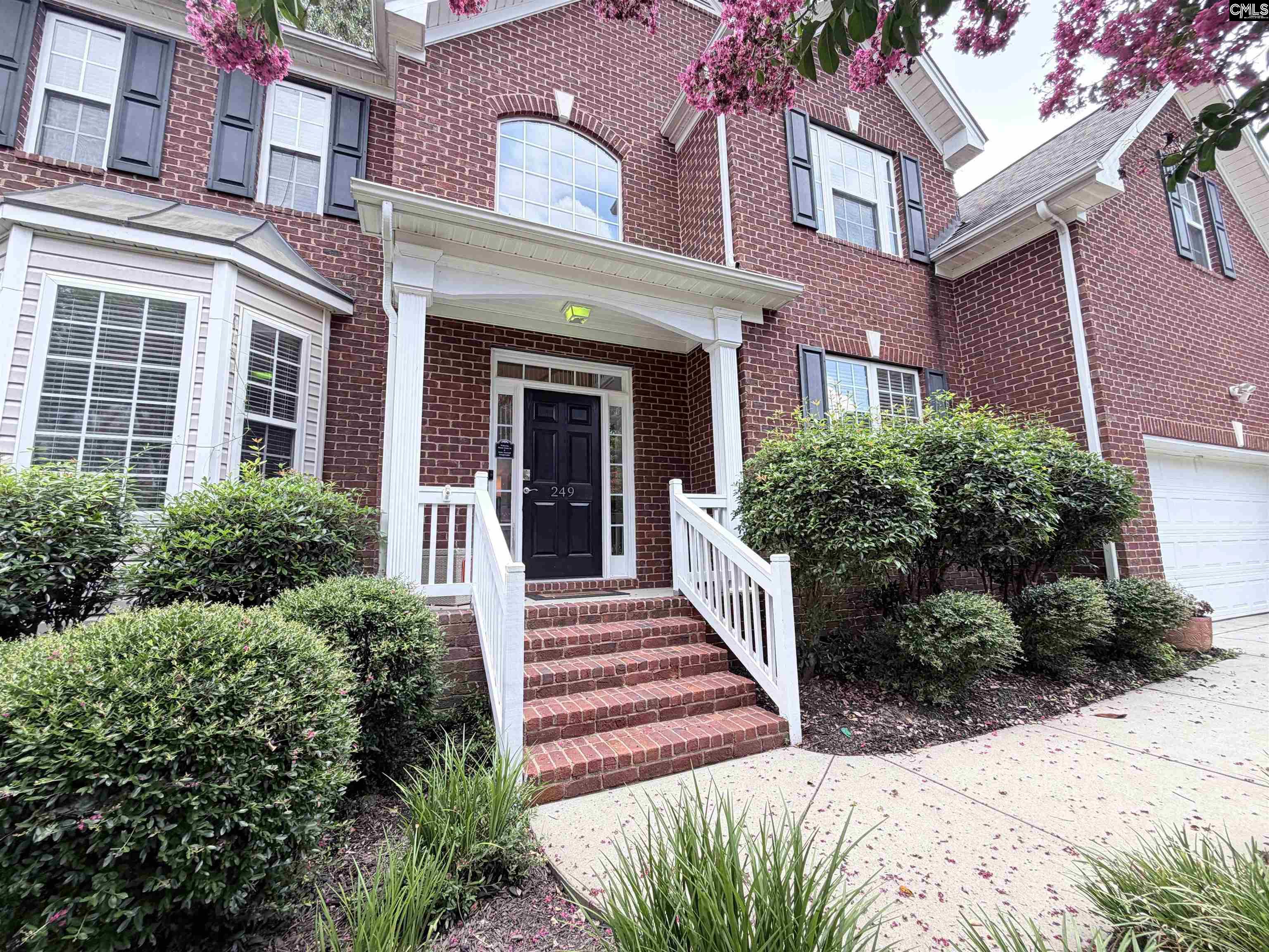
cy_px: 476
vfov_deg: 85.7
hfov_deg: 102.1
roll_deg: +1.9
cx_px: 634
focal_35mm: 14
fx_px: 513
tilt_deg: +7.5
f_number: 2.2
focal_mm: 2.22
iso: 40
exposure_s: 1/151
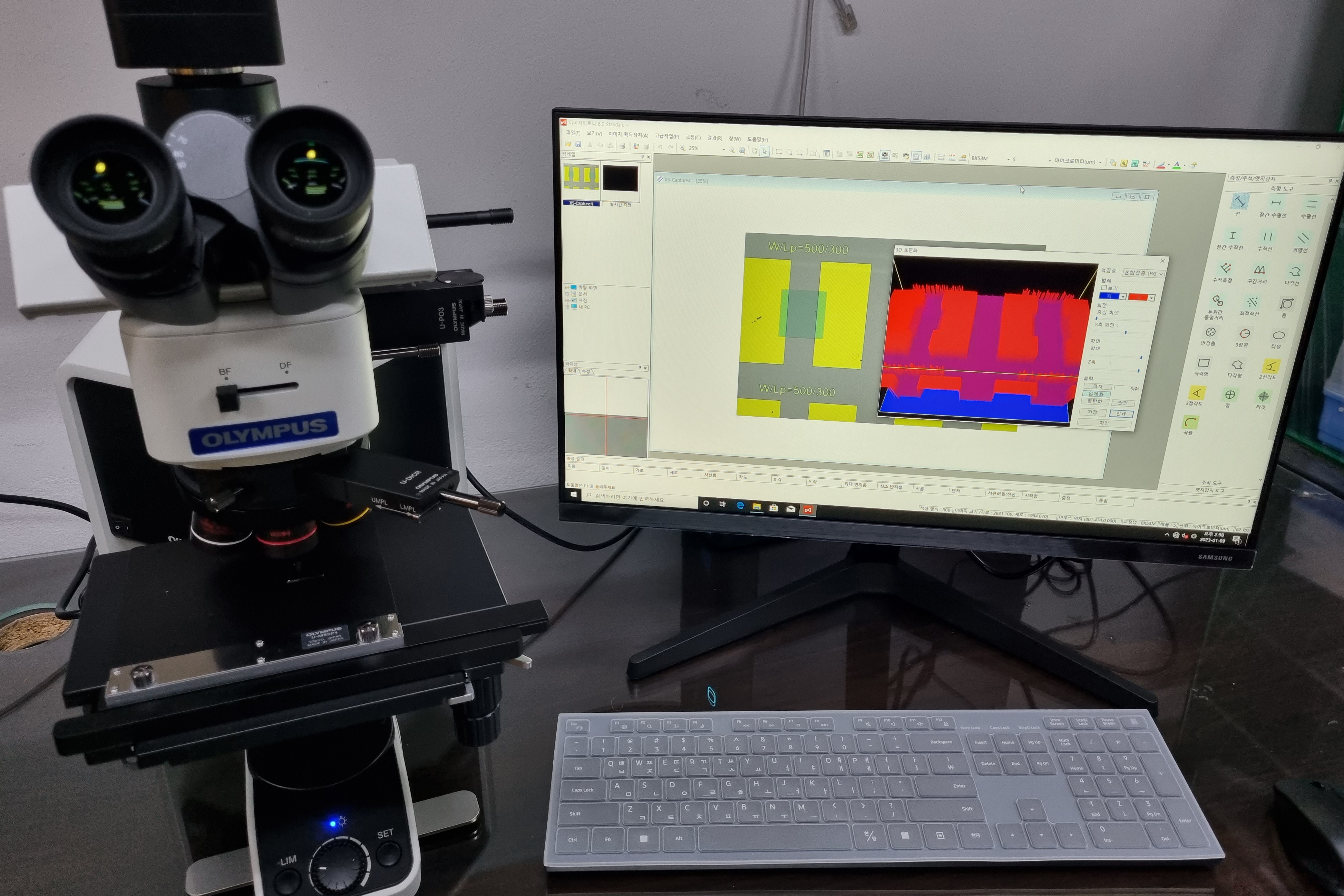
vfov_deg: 46.4
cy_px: 449
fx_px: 1045
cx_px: 661
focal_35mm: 28
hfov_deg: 65.5
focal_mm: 5.4
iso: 160
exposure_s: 1/120
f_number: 1.8
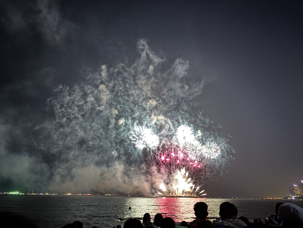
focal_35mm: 26
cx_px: 152
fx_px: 228
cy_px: 114
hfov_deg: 67.3
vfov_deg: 53.1
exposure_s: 1/5
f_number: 1.6
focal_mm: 5.96
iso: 1000
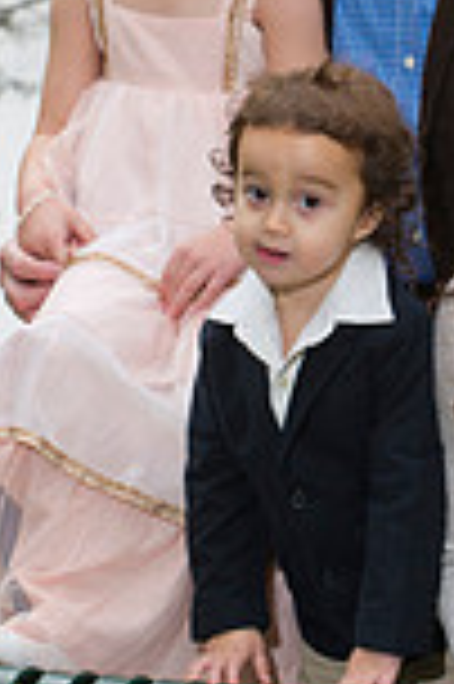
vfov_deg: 6.0
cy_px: 284
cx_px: 488
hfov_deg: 4.0
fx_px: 6503
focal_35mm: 343
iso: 640
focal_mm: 116
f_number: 7.1
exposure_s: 1/250
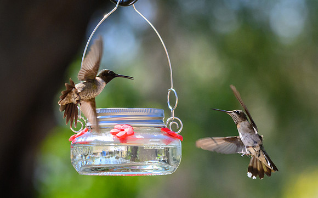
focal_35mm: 595
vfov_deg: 2.2
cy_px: 158
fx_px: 5147
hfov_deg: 3.5
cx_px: -25
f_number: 5.6
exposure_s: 1/3200
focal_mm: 200
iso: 2200
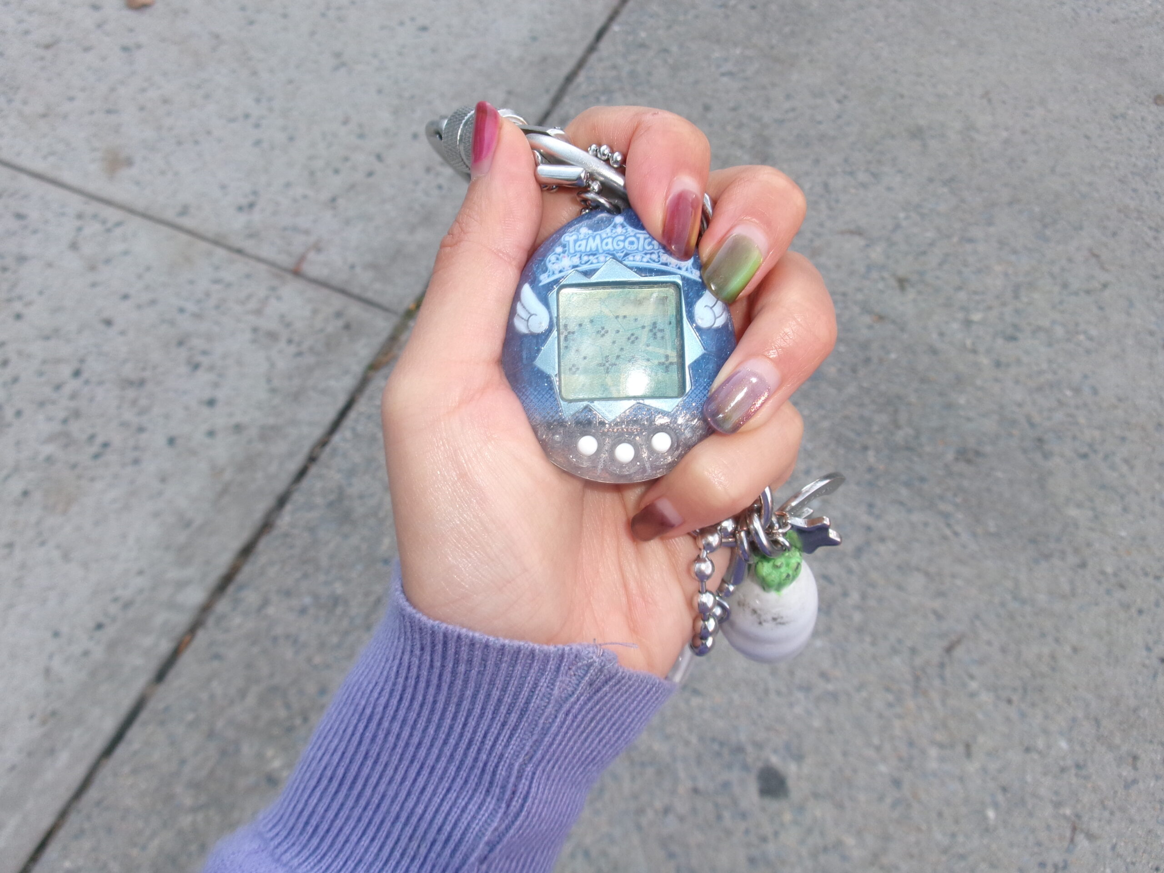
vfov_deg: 49.7
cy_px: 436
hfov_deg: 63.4
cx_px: 582
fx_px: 942
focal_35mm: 28
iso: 100
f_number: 3.9
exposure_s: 1/70
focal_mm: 5.1
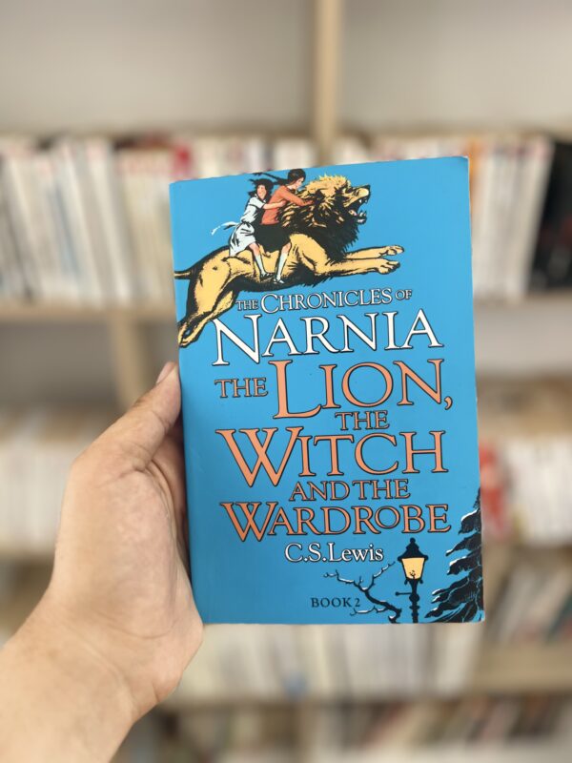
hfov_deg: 53.1
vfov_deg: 67.3
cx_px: 286
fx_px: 573
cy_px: 382
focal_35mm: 26
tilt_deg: -28.3
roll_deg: +1.4
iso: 100
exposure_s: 1/121
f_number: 1.5
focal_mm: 5.7
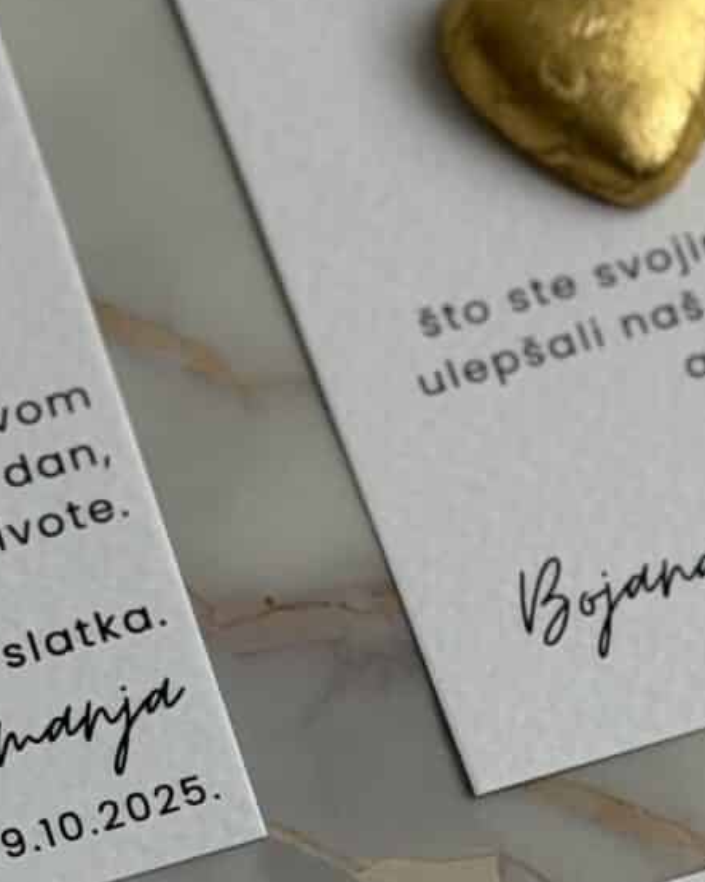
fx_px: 5663
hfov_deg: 7.0
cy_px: 959
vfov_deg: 8.8
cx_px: 971
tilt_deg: -69.0
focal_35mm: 217
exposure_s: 1/121
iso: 64
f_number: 1.78
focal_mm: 6.76
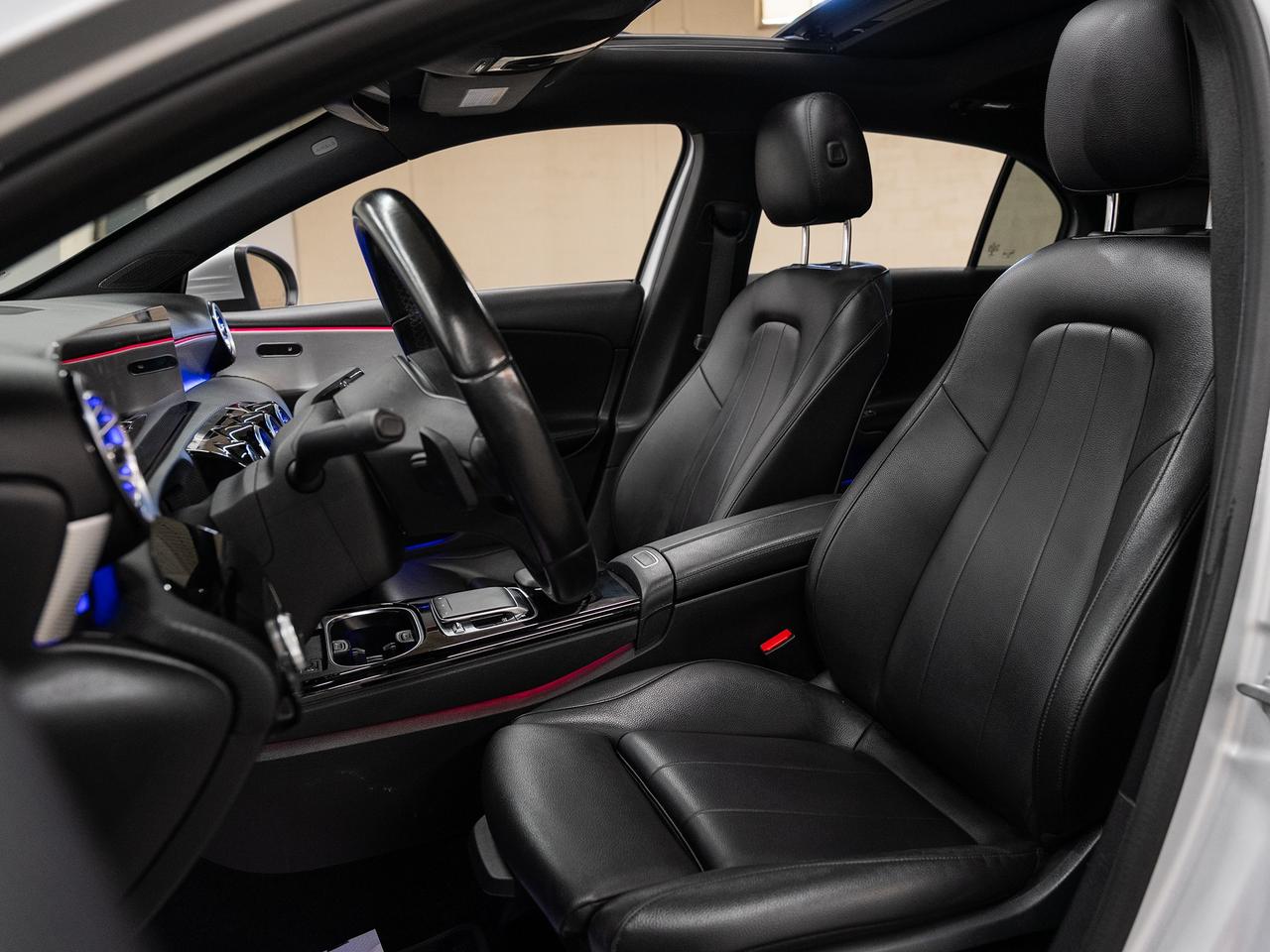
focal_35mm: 27
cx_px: 751
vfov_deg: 50.9
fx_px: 1001
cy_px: 476
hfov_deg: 64.3
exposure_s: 1/50
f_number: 4
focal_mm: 24
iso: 640
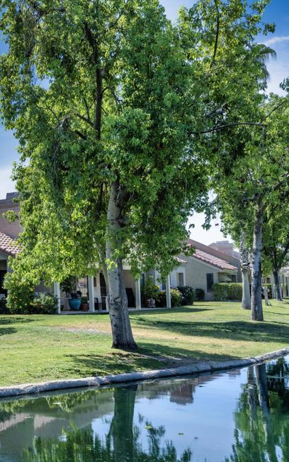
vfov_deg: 37.5
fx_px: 681
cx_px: -48
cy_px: 232
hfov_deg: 22.3
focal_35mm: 54
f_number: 7.1
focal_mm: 35
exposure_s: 1/400
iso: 100
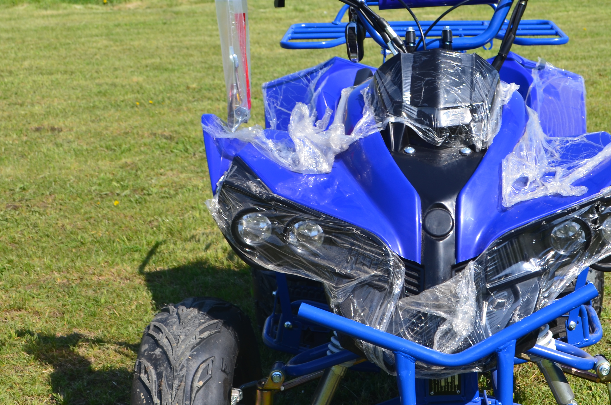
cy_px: 204
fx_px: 1185
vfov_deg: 19.4
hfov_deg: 28.5
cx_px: 445
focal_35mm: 70
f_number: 7.1
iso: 100
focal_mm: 28
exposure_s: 1/200
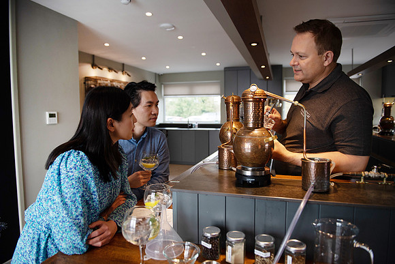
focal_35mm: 24
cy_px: 132
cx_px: 198
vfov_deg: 53.2
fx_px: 263
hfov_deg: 73.7
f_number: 2.8
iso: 400
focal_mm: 24
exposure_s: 1/250
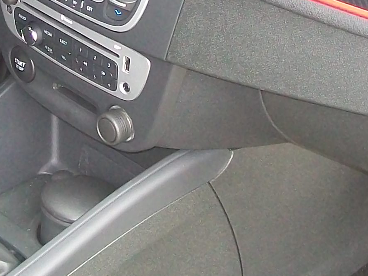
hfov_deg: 14.0
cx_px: 91
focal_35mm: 140
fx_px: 1489
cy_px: -40
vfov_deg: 10.4
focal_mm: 6
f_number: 2.7
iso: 160
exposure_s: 1/60
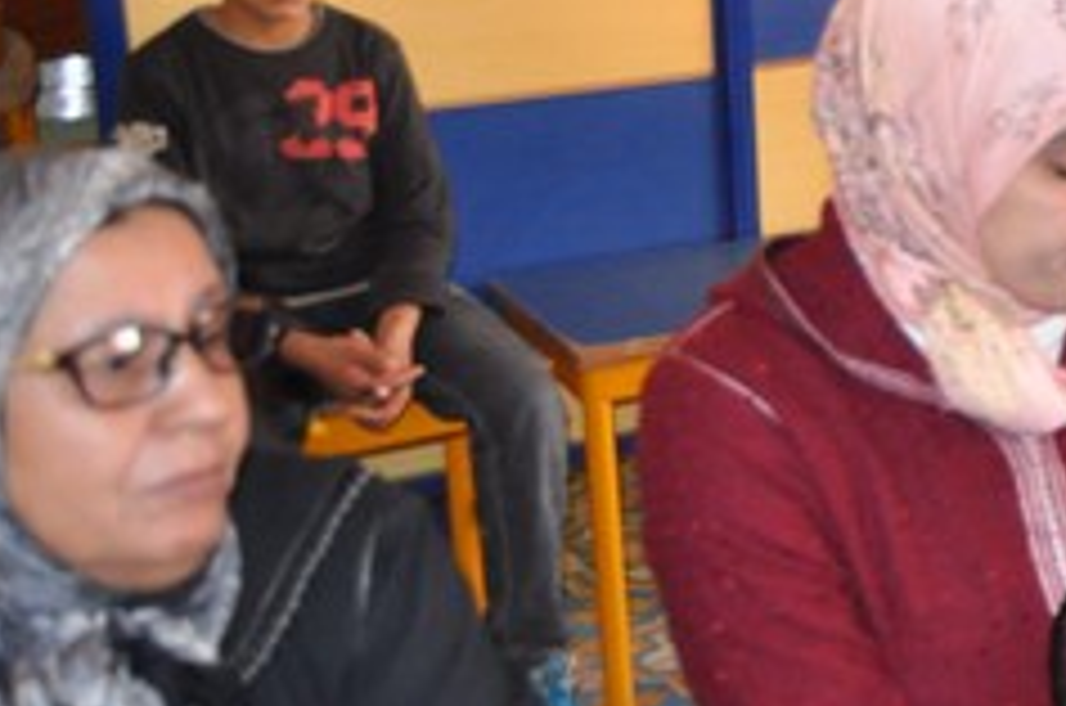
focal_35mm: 73
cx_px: 1412
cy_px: 88
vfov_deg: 18.3
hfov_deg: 24.1
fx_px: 2157
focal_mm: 18
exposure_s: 1/60
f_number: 3.5
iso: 800
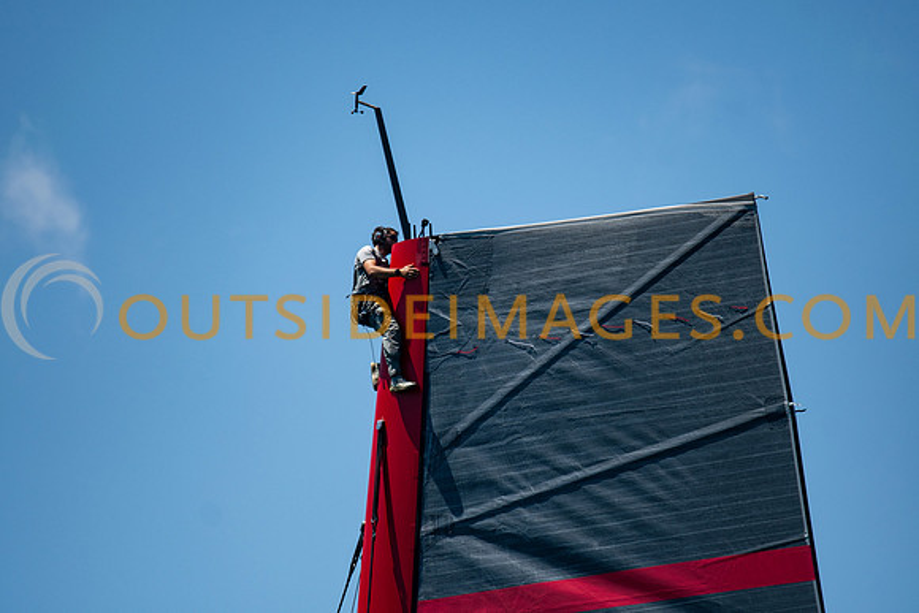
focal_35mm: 450
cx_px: 460
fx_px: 11490
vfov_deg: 3.1
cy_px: 306
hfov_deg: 4.6
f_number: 4
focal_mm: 300
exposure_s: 1/3200
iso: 200
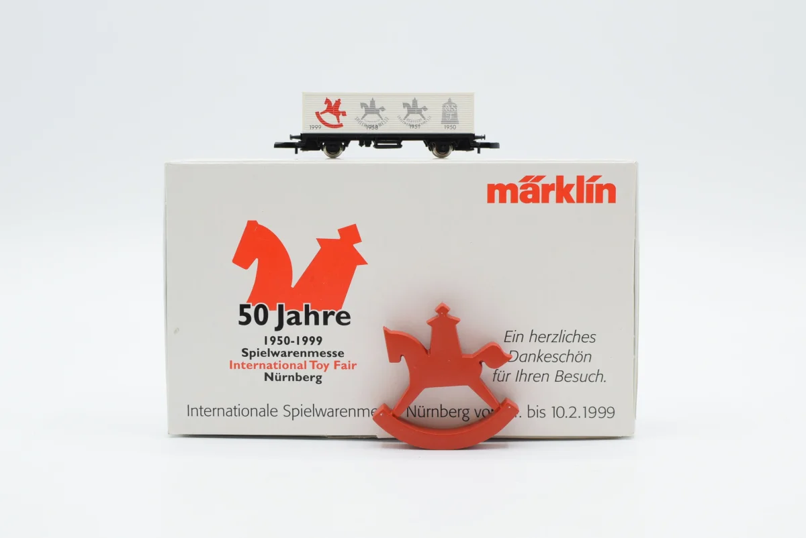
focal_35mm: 52
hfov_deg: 37.8
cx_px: 403
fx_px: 1176
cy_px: 269
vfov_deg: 25.8
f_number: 8
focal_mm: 35
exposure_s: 1/125
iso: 400
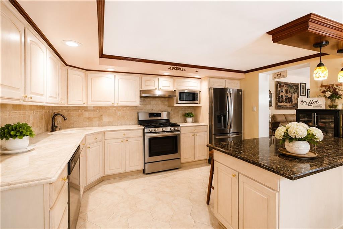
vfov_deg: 77.3
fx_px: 143
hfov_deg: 100.4
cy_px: 114
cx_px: 172
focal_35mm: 15
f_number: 5
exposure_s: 1/30
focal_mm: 10
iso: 2000
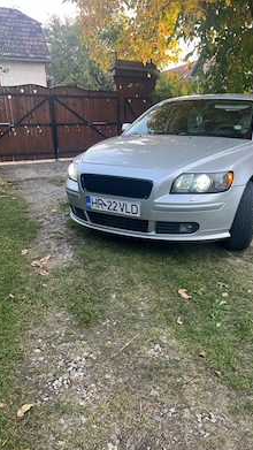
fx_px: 346
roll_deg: +1.9
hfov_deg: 40.1
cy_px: 229
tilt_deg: -15.4
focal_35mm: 29
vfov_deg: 66.1
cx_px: 148
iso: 80
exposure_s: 1/121
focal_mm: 5.1
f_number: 1.6
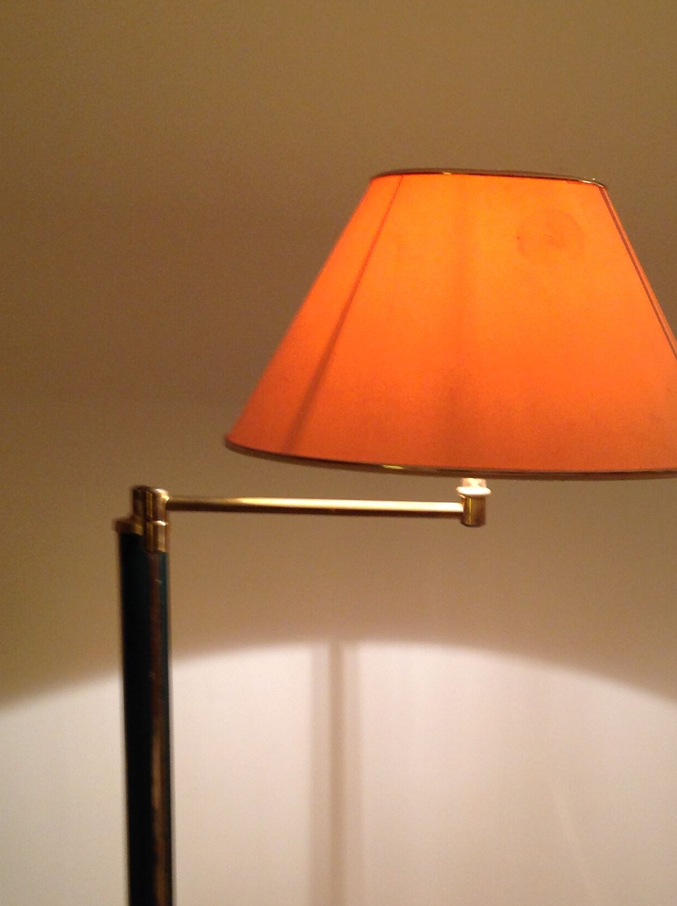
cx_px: 380
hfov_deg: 26.5
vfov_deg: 34.8
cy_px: 551
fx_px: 1438
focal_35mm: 55
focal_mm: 4.28
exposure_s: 1/17
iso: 80
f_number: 2.4
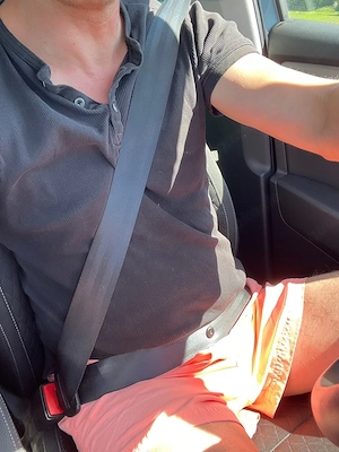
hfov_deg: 46.8
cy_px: 226
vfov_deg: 60.0
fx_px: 392
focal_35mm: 30
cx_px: 170
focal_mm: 2.71
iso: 80
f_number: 2.2
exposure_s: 1/121
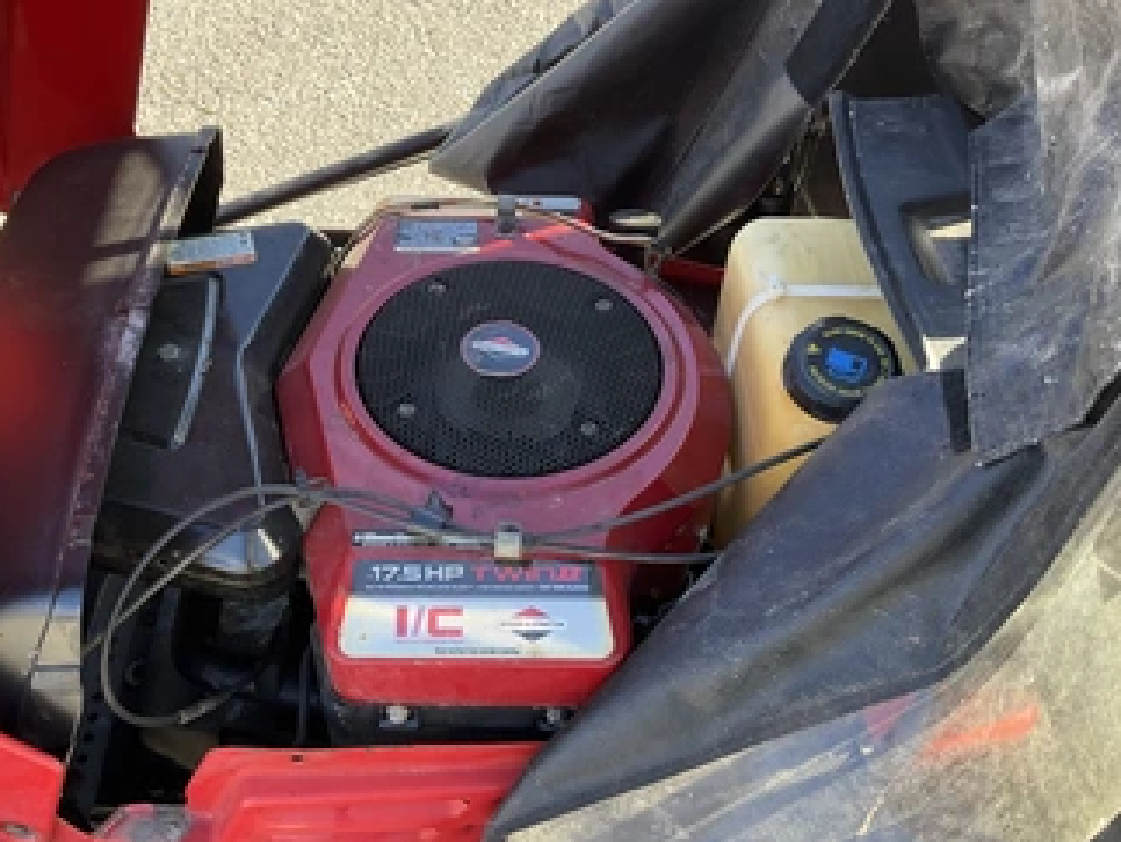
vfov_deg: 39.7
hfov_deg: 51.0
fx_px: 1167
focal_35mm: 36
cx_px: 456
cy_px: 407
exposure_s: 1/160
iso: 32
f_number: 1.8
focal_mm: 3
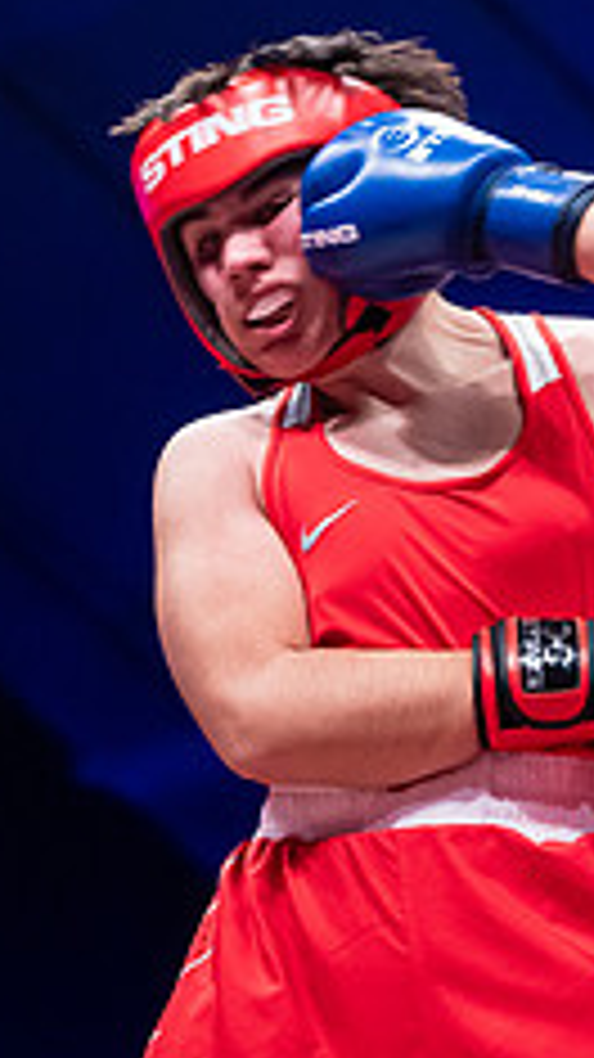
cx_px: 878
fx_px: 5074
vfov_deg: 11.9
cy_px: 380
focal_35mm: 181
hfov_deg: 6.6
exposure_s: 1/800
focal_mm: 70
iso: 3200
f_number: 2.8
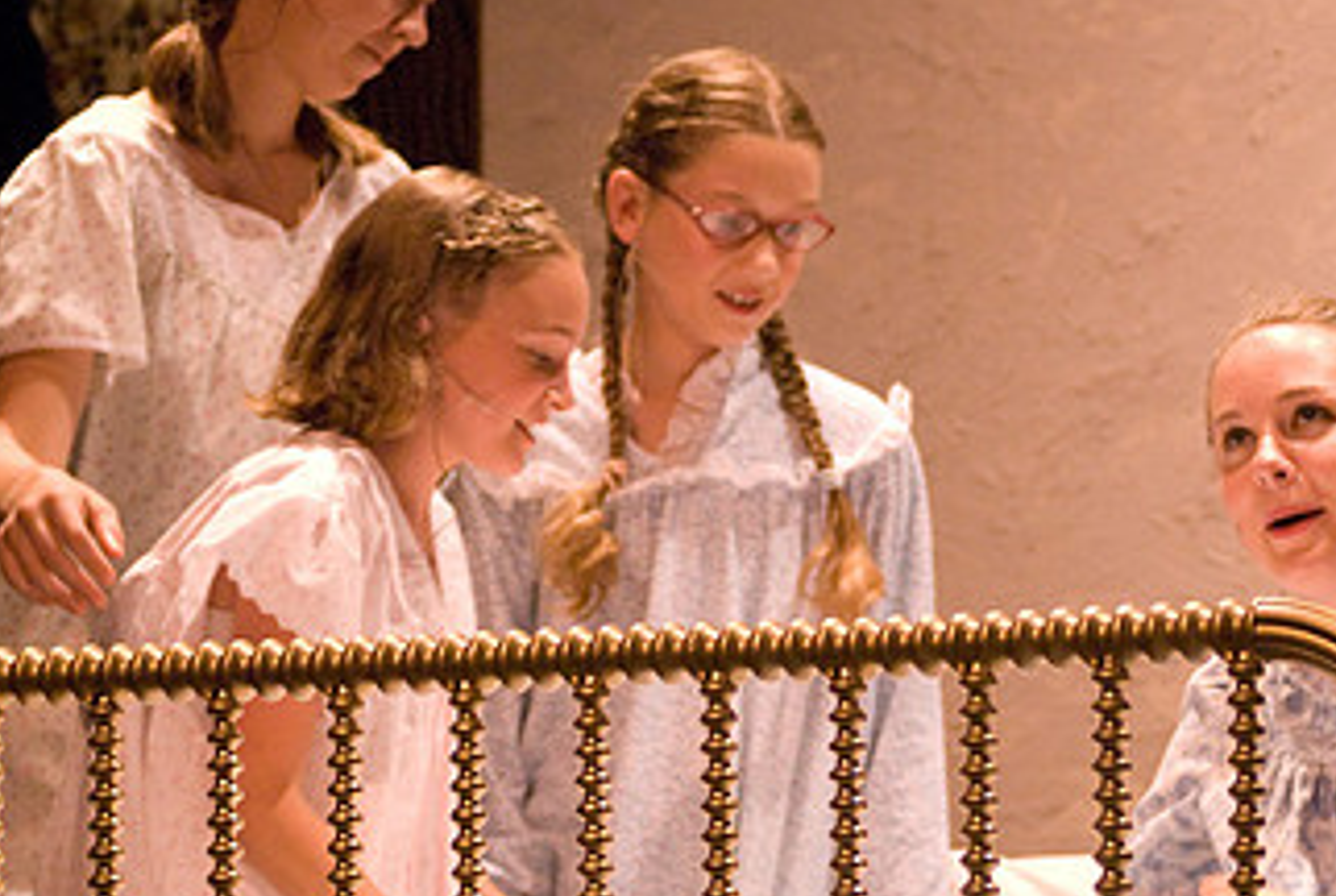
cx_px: 851
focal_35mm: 270
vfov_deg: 5.1
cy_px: 427
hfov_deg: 7.6
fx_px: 10038
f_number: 2.8
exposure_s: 1/125
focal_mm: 100
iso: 1600
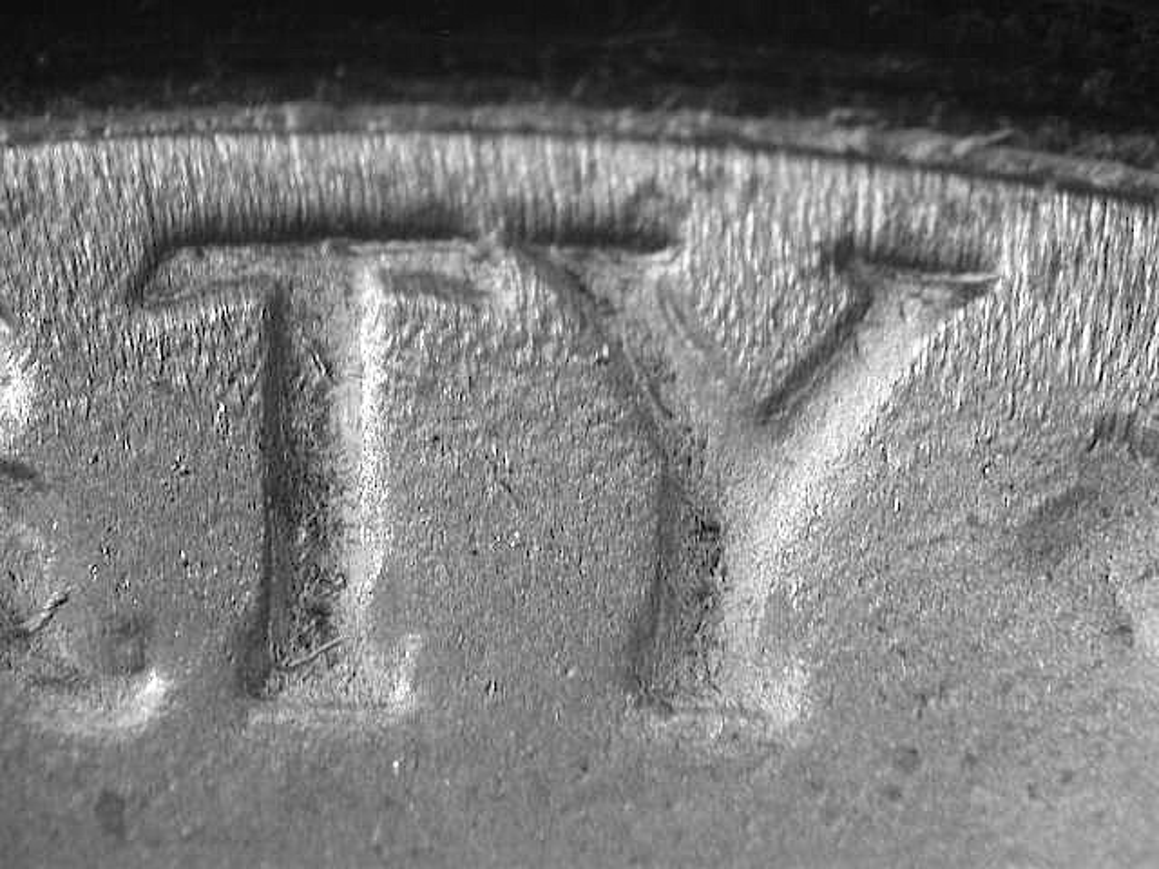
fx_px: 4386
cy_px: 434
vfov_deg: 11.3
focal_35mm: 131
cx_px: 580
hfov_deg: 15.1
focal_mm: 27.1
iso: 100
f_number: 4.6
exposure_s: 1/6.8
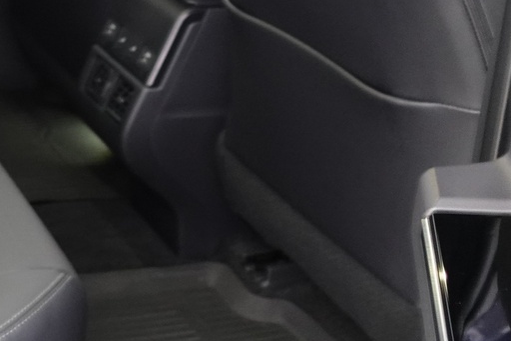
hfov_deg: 24.7
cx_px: -62
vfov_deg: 17.9
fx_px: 1078
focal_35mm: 76
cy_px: 171
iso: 800
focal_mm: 9.4
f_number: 1.8
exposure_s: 1/8
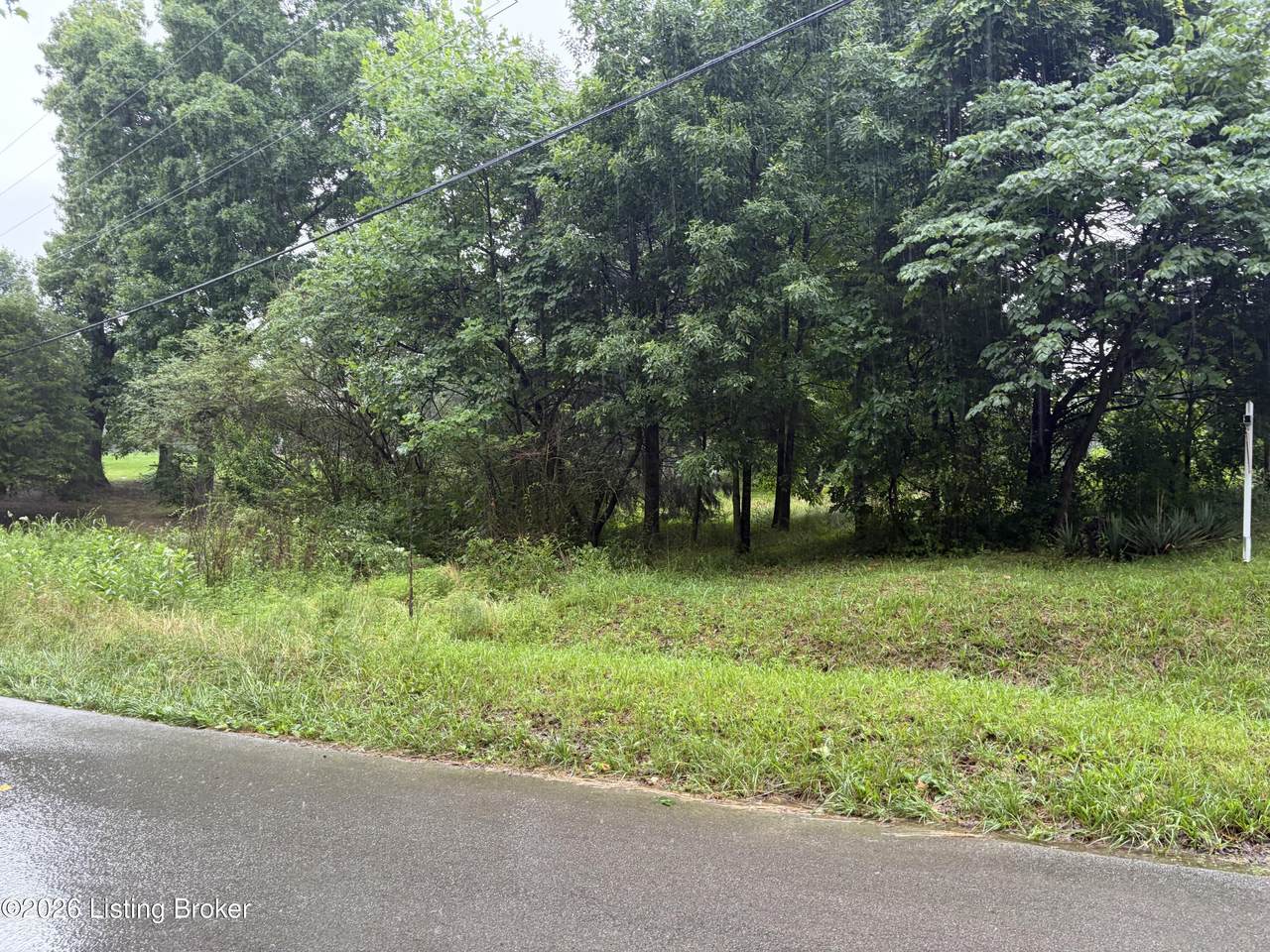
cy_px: 476
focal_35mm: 26
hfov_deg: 67.3
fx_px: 954
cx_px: 635
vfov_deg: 53.1
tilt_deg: +4.6
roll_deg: -1.3
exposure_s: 1/78
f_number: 1.6
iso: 125
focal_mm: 5.96
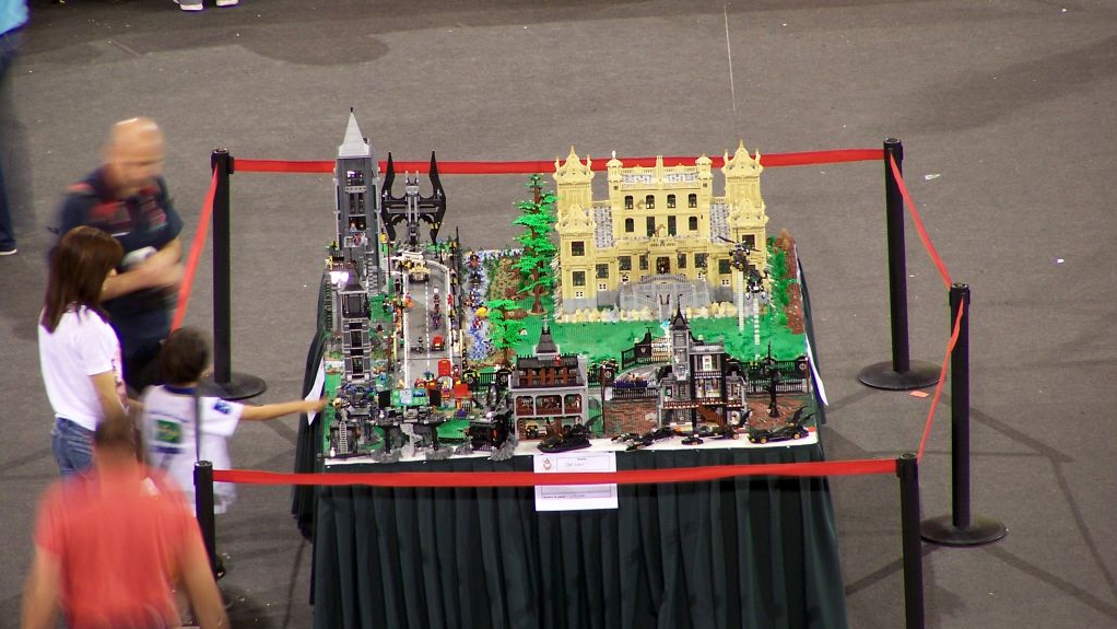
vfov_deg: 2.9
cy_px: 256
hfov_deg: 5.2
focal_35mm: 415
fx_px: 12292
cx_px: 558
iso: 80
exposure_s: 1/2
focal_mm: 63
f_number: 3.7
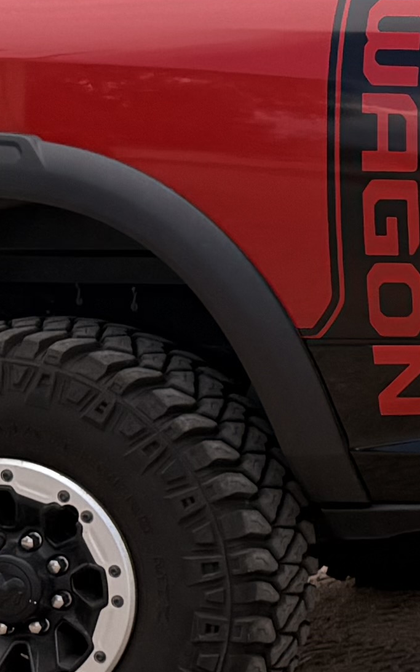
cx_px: 1280
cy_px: 199
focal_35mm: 133
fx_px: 2436
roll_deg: +1.9
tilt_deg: -2.8
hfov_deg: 8.3
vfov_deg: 15.7
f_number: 1.78
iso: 80
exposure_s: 1/3145
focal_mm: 6.76
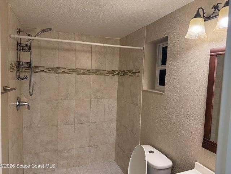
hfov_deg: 71.6
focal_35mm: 24
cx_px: 116
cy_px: 87
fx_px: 160
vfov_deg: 56.8
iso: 200
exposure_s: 1/146
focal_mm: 6.76
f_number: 1.78
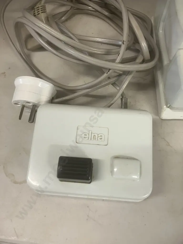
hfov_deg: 49.7
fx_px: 197
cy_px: 122
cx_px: 92
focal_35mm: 28
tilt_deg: -63.0
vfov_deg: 63.4
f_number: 1.8
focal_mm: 3.99
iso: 125
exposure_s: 1/50
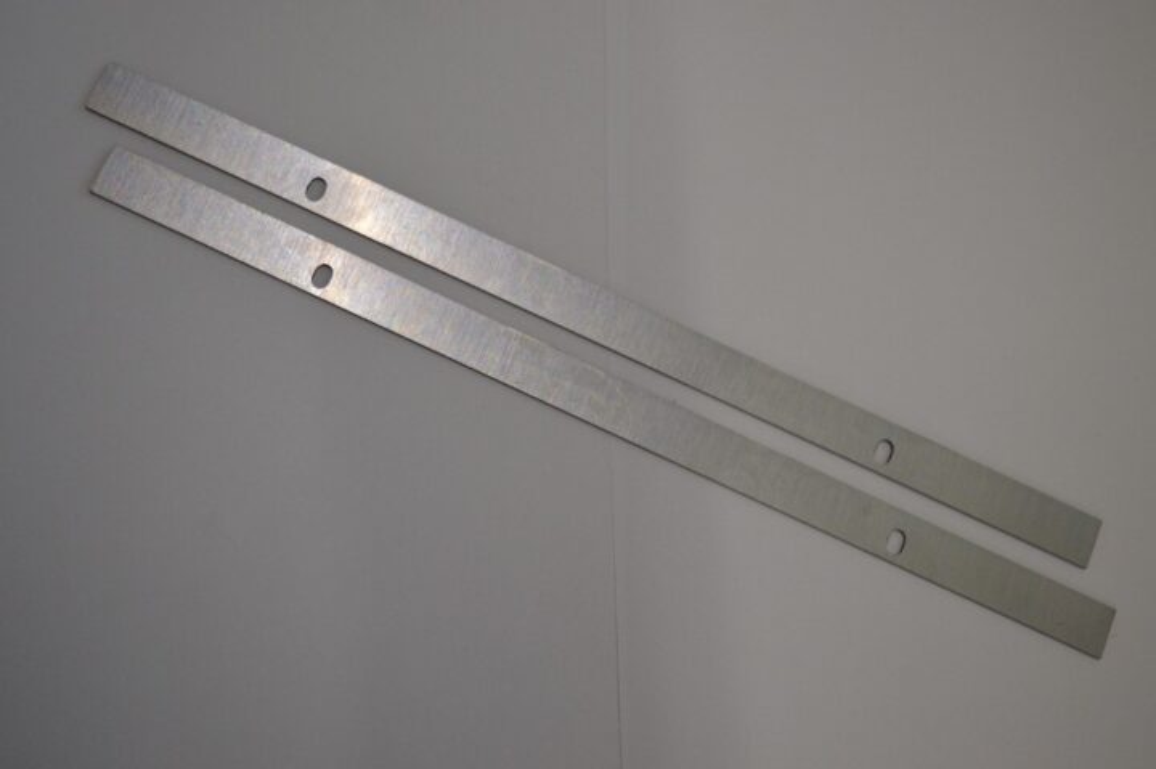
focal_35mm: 51
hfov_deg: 38.9
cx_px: 578
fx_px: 1636
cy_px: 384
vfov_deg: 26.4
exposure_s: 1/80
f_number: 4.5
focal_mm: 34
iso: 400
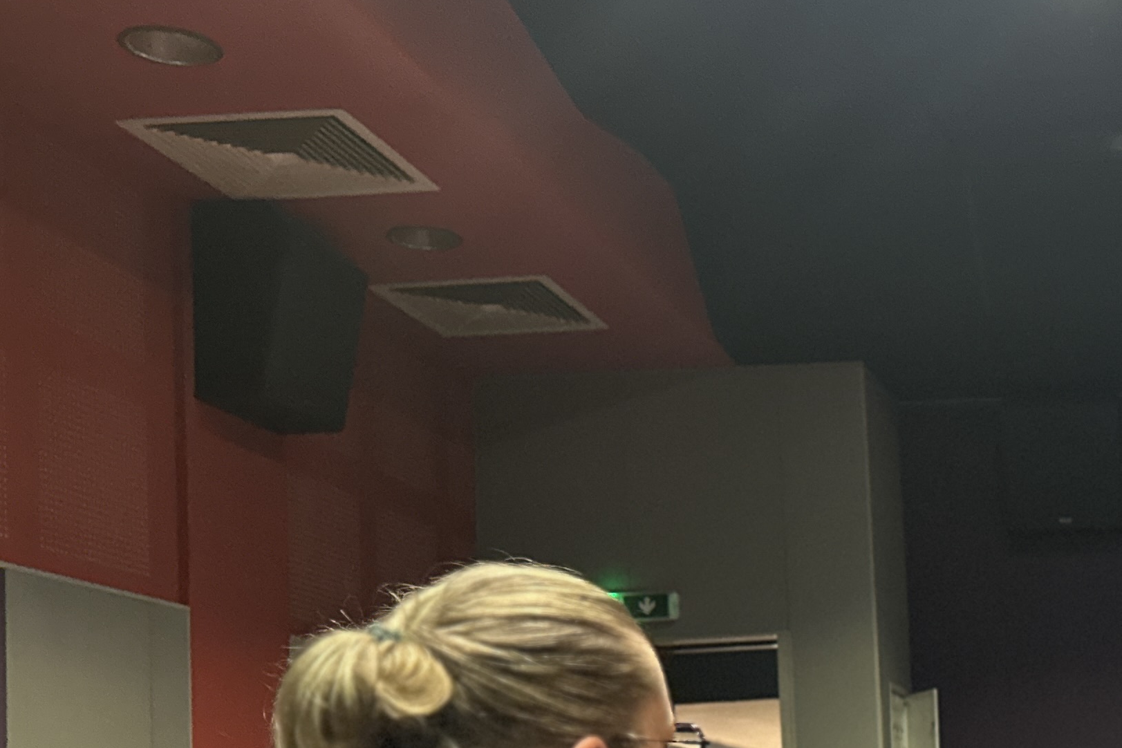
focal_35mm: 62
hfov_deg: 28.9
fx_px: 1932
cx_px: 1271
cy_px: 738
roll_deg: +3.5
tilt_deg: +3.8
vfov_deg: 21.2
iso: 800
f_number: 1.78
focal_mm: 6.86
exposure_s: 1/40
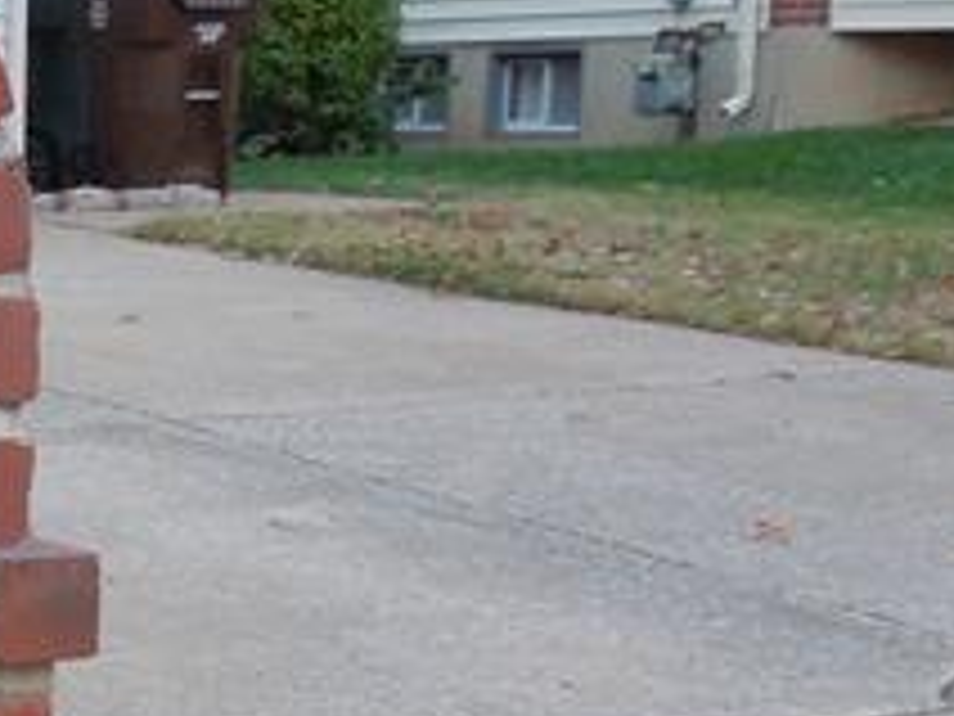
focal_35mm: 121
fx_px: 3335
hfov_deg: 14.9
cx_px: -572
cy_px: 779
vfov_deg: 12.1
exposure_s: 1/30
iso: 140
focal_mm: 4.5
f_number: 3.3
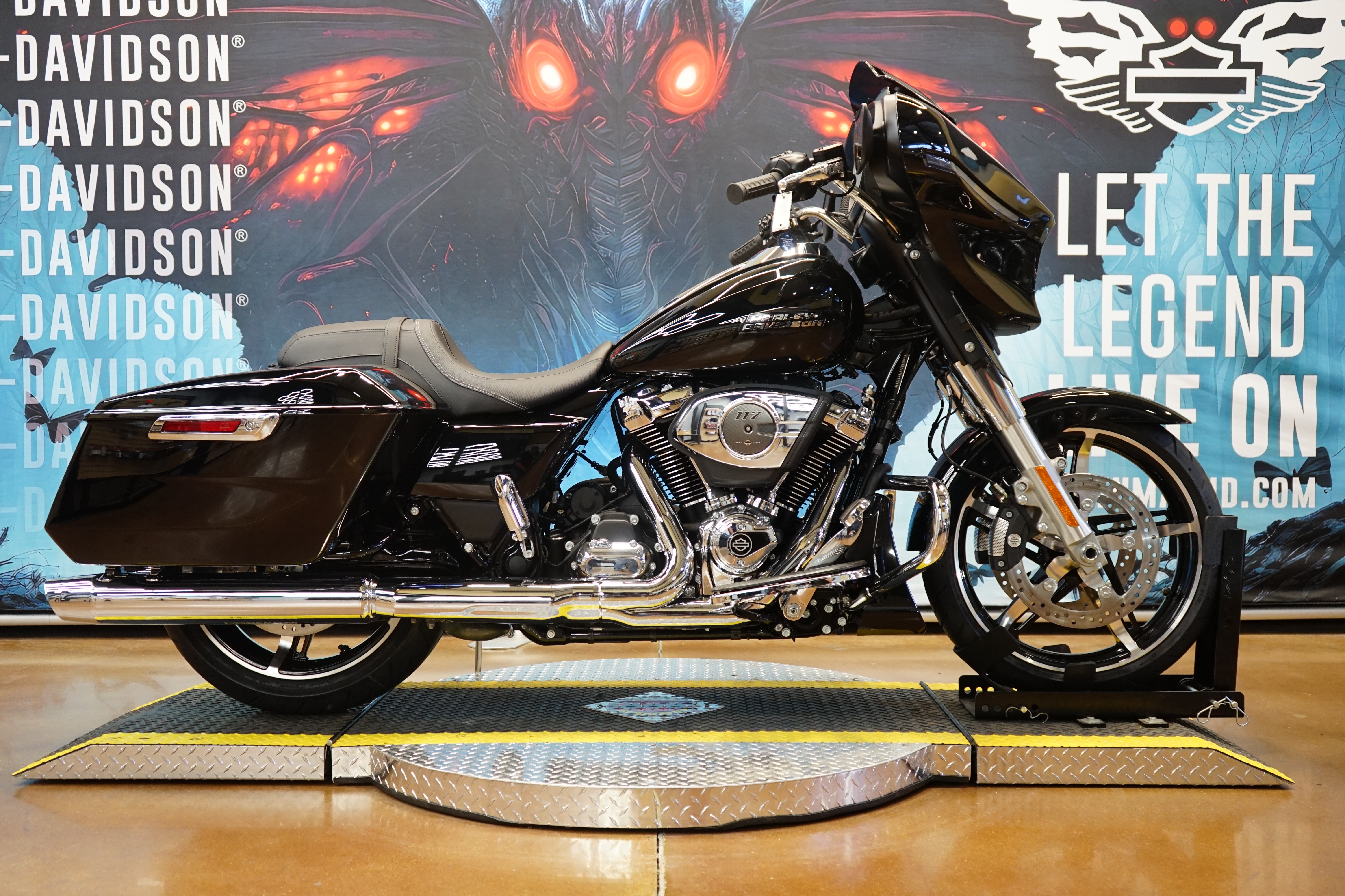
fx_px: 1308
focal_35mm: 35
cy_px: 448
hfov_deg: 54.4
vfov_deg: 37.9
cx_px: 672
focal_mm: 35
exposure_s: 1/60
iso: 1000
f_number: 4
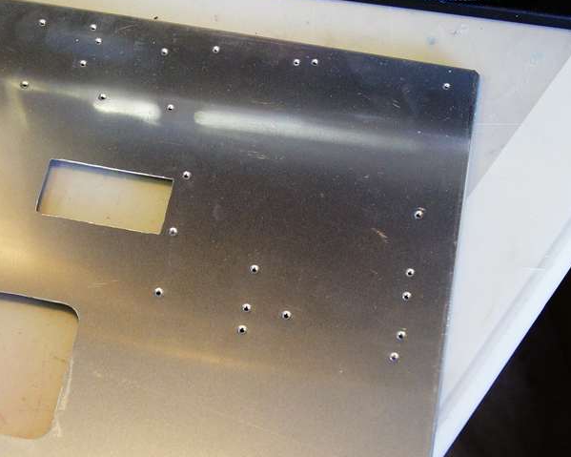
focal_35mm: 79
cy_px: 342
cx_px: 172
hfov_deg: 24.0
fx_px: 1335
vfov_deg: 19.3
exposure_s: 1/40
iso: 800
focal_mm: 28
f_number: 6.3
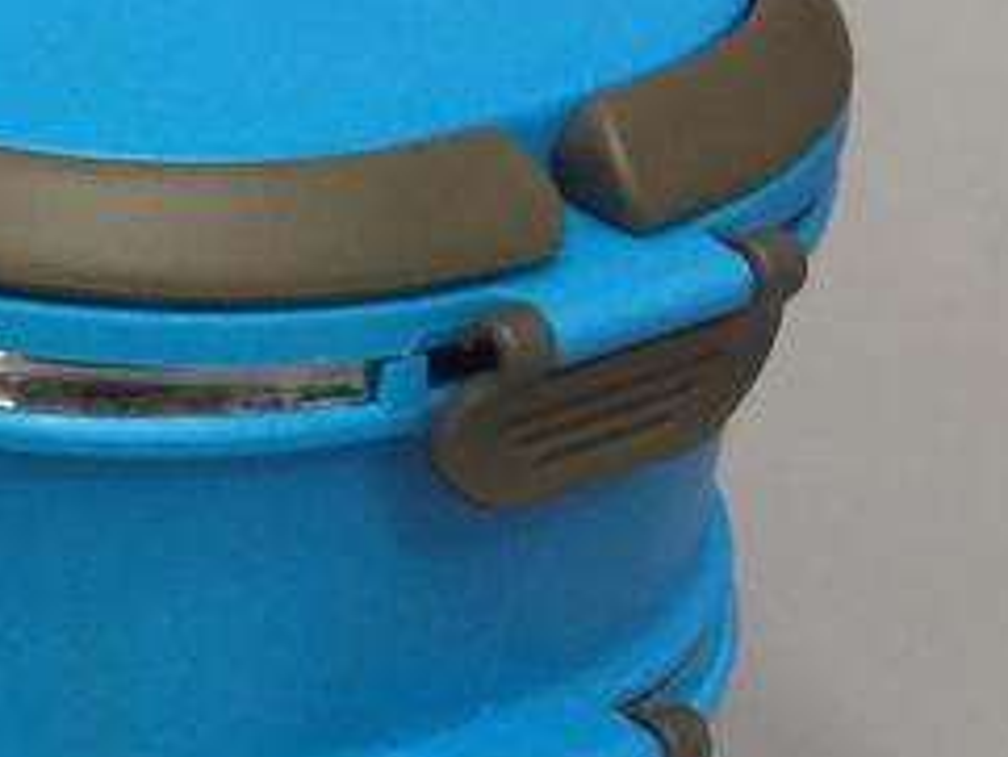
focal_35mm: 123
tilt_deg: -28.0
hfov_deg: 13.6
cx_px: -1041
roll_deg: +0.5
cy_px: 355
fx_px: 3583
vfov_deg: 12.1
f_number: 2.2
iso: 50
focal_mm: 4.15
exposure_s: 1/17
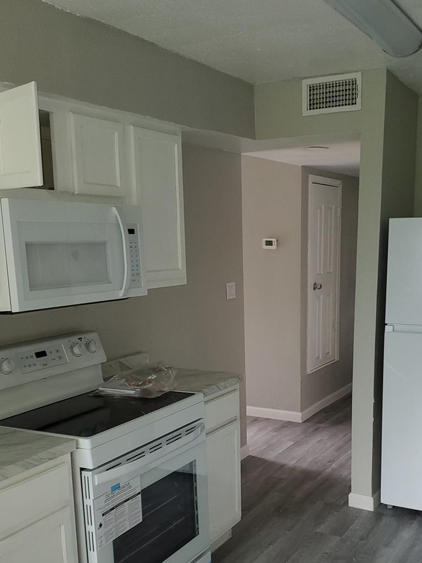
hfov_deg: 36.7
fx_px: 634
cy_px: 367
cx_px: 251
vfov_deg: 47.2
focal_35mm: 39
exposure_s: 1/30
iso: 100
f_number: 2.4
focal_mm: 4.3
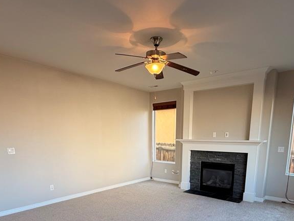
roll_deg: -0.1
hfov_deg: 69.3
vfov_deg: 51.6
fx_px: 212
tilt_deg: -10.4
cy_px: 175
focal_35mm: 25
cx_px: 160
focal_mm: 2.22
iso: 80
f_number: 2.2
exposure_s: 1/120
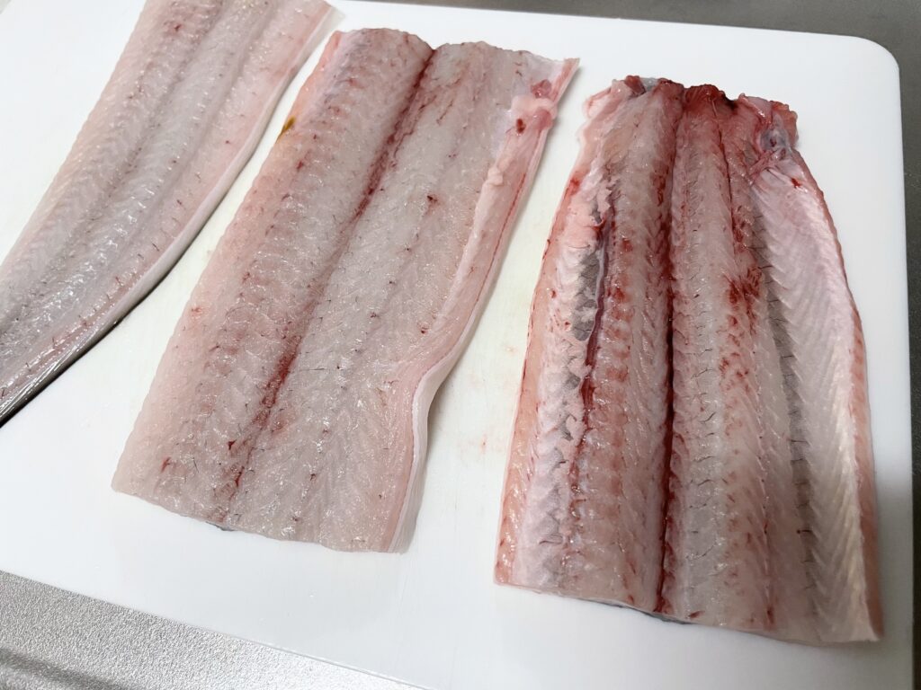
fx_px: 692
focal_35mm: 26
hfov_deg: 67.3
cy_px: 345
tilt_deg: -62.3
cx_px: 460
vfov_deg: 53.1
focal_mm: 4.2
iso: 160
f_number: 1.6
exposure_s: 1/60
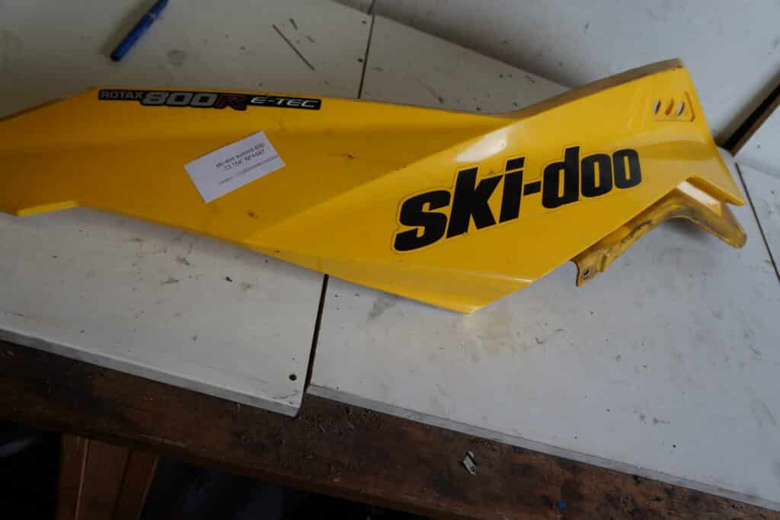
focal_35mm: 30
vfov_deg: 43.6
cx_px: 390
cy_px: 260
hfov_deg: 61.9
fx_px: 650
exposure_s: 1/60
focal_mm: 20
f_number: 4
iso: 125
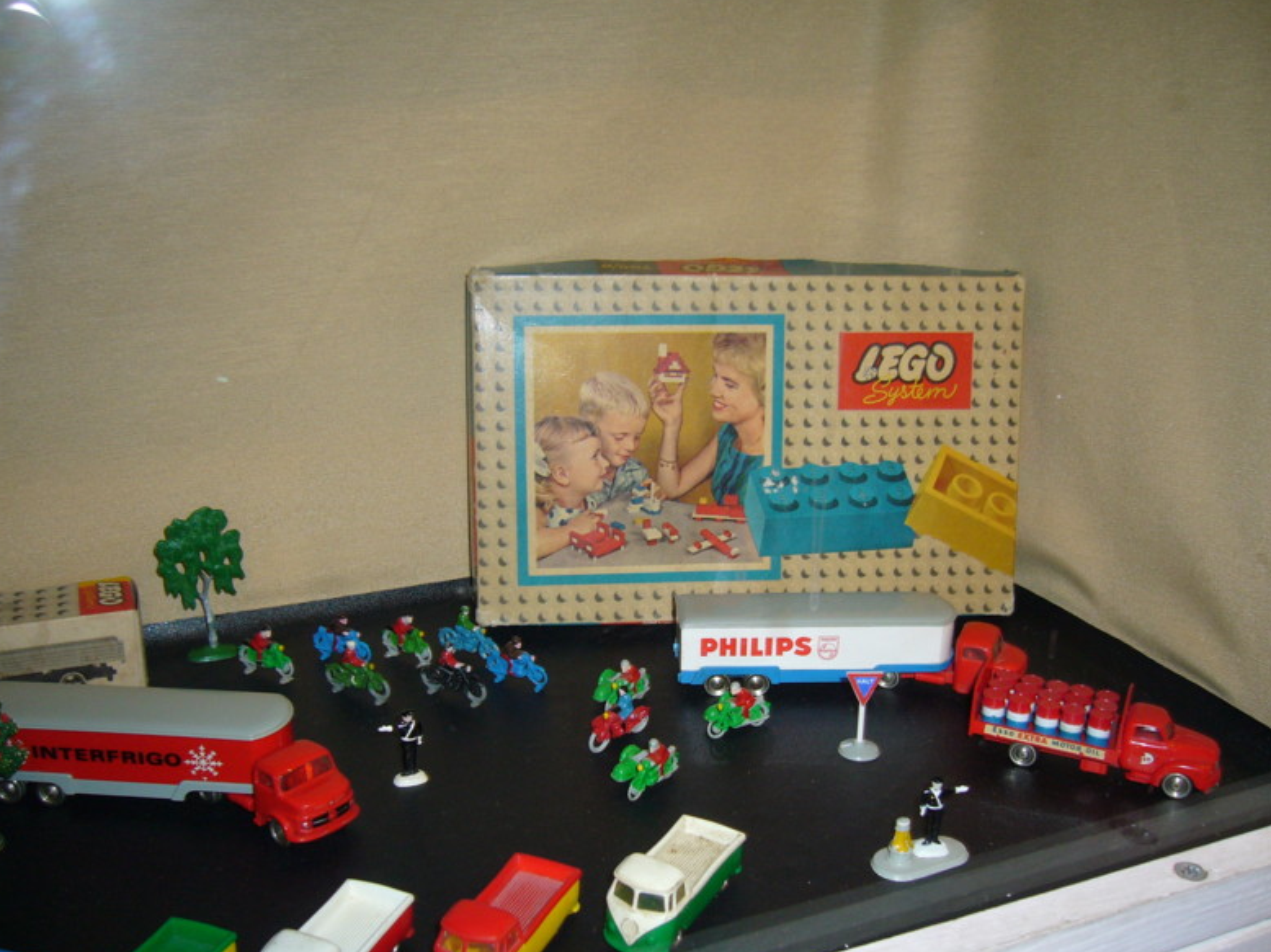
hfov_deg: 51.4
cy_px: 480
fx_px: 1321
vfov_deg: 39.6
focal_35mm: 36
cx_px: 627
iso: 100
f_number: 2.8
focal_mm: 5.8
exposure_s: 1/30
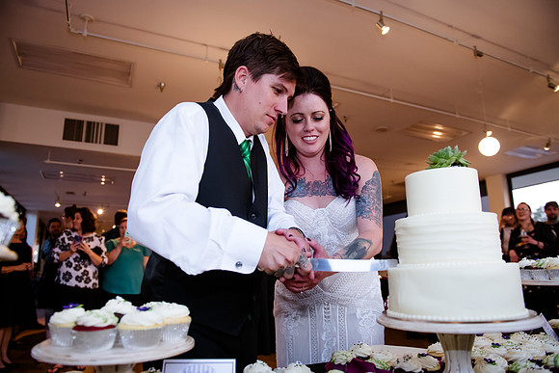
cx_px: 280
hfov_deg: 72.9
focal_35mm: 24
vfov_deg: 52.5
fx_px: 378
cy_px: 186
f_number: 3.5
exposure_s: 1/250
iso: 3200
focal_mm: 24
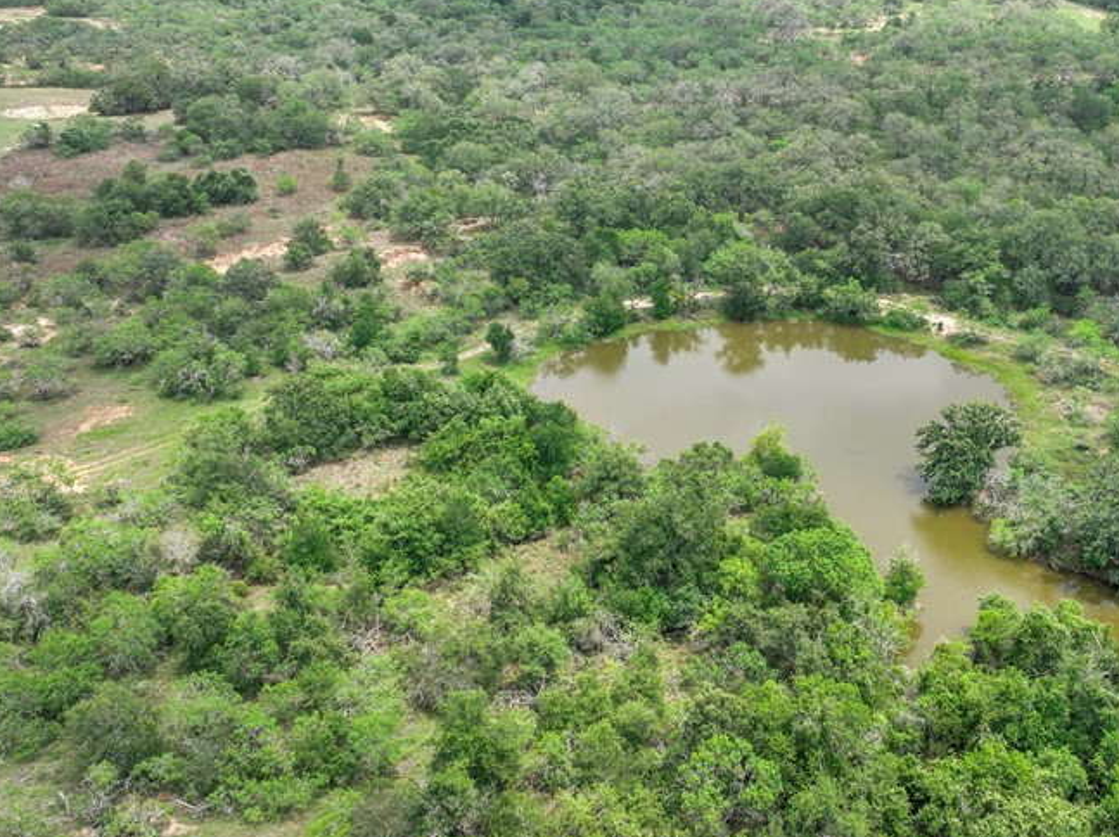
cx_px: 685
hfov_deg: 48.6
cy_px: 309
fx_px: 1227
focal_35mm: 38
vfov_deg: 37.4
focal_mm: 12.29
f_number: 2.8
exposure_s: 1/3200
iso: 100
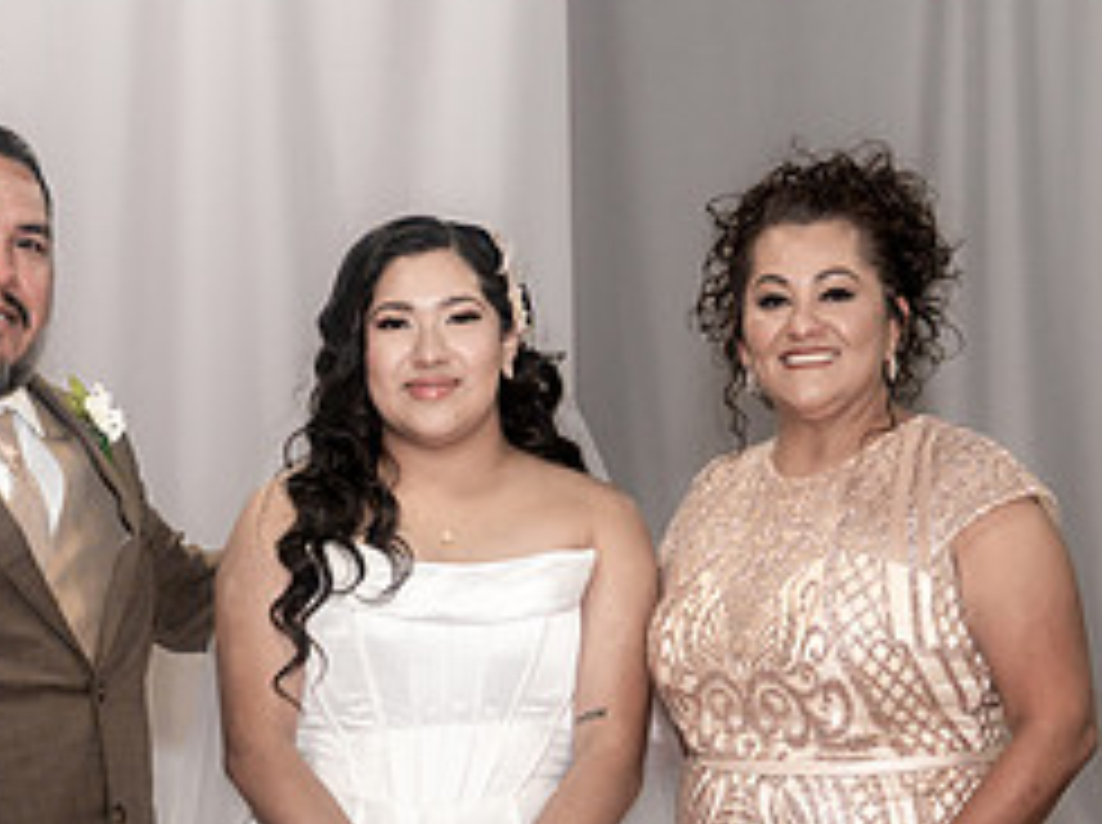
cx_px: 409
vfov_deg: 12.8
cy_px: 768
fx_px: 3624
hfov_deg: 17.3
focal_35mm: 114
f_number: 4
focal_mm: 50
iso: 2000
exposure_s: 1/250
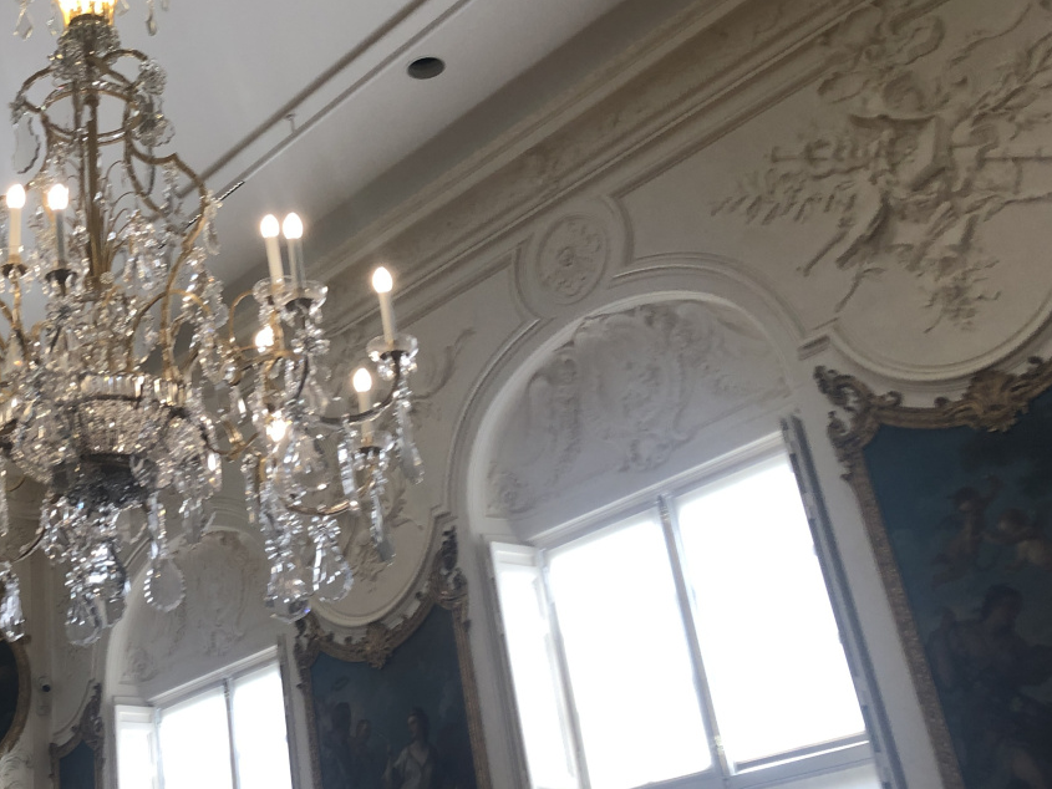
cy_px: 231
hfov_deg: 33.8
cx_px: 68
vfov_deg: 27.3
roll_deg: -0.4
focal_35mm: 53
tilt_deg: +30.3
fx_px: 1611
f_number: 1.8
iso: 25
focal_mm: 3.99
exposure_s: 1/50
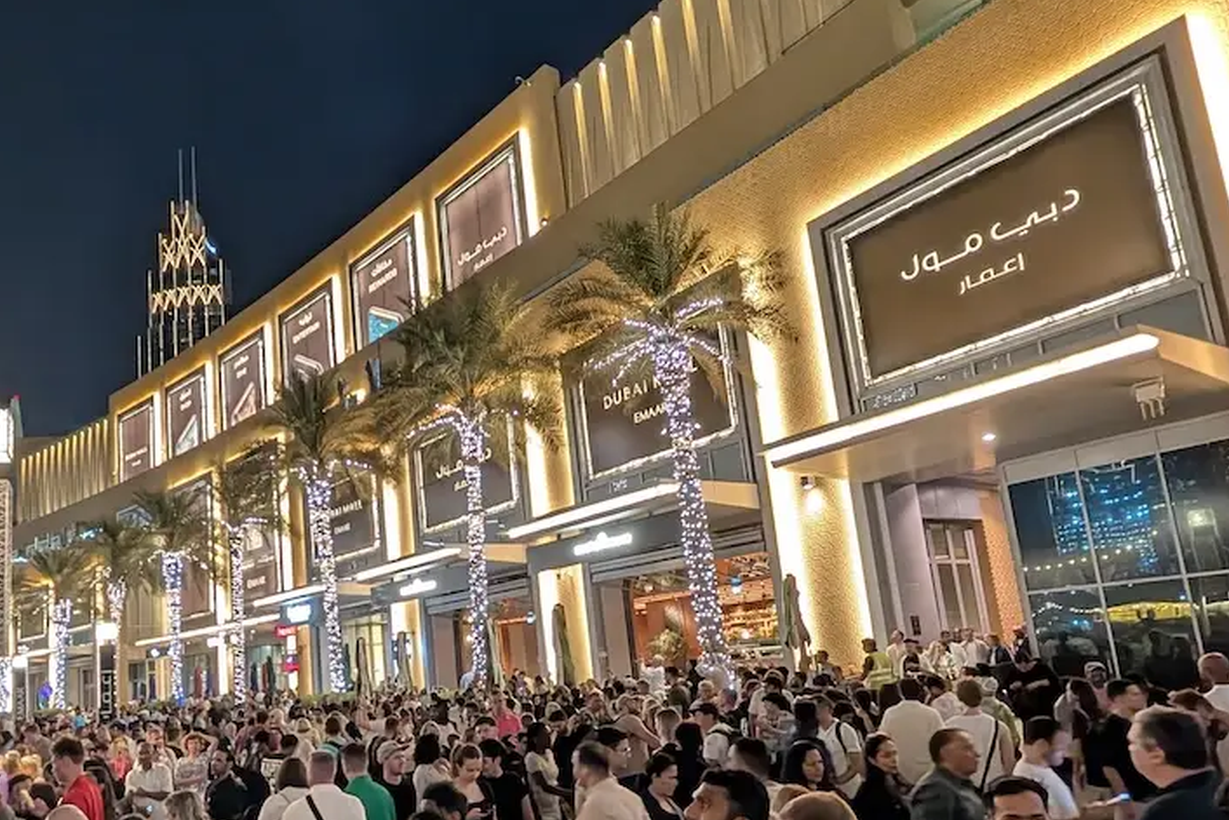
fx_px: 785
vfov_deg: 54.3
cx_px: 428
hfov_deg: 74.2
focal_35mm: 23
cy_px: 530
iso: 164
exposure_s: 1/25
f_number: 1.7
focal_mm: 2.02
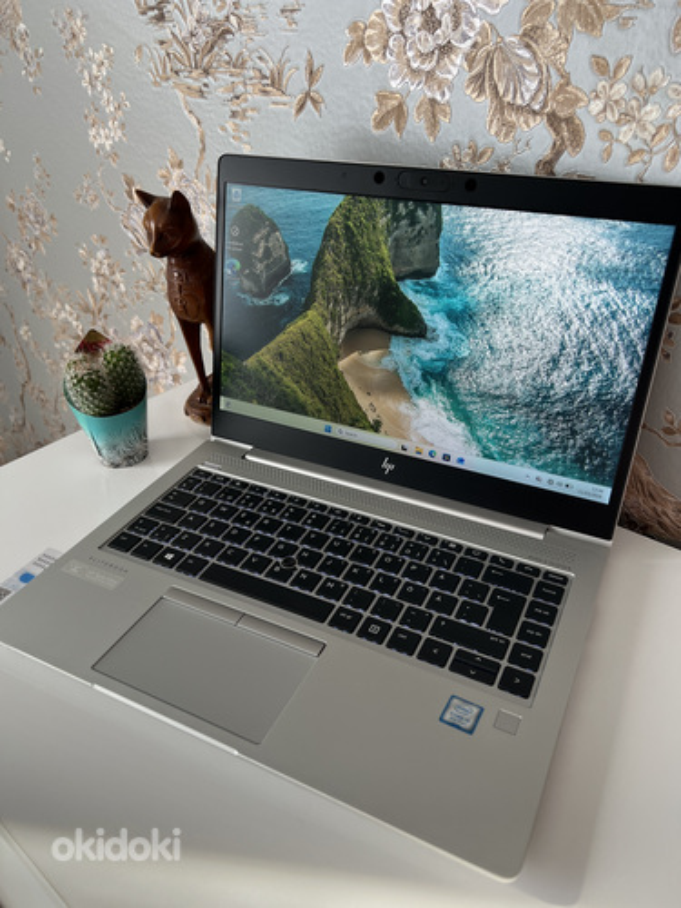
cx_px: 340
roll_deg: +1.6
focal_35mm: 26
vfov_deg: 67.3
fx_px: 682
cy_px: 454
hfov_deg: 53.1
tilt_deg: -32.6
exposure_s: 1/139
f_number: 1.5
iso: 40
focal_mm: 5.7
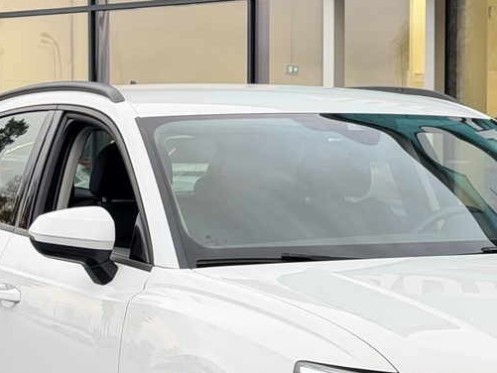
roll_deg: -0.5
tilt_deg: -4.9
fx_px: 1982
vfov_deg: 10.7
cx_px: 418
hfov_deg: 14.2
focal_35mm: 138
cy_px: 320
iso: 64
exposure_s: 1/121
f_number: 1.78
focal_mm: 6.76
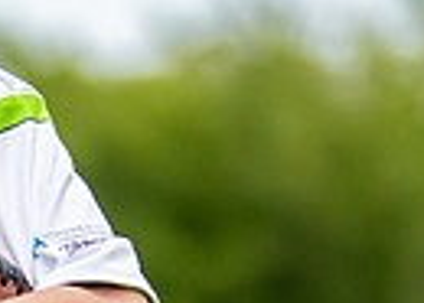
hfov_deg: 4.1
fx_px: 5843
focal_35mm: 485
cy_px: 537
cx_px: -282
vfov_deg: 3.0
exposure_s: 1/800
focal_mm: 50
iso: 500
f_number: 1.2
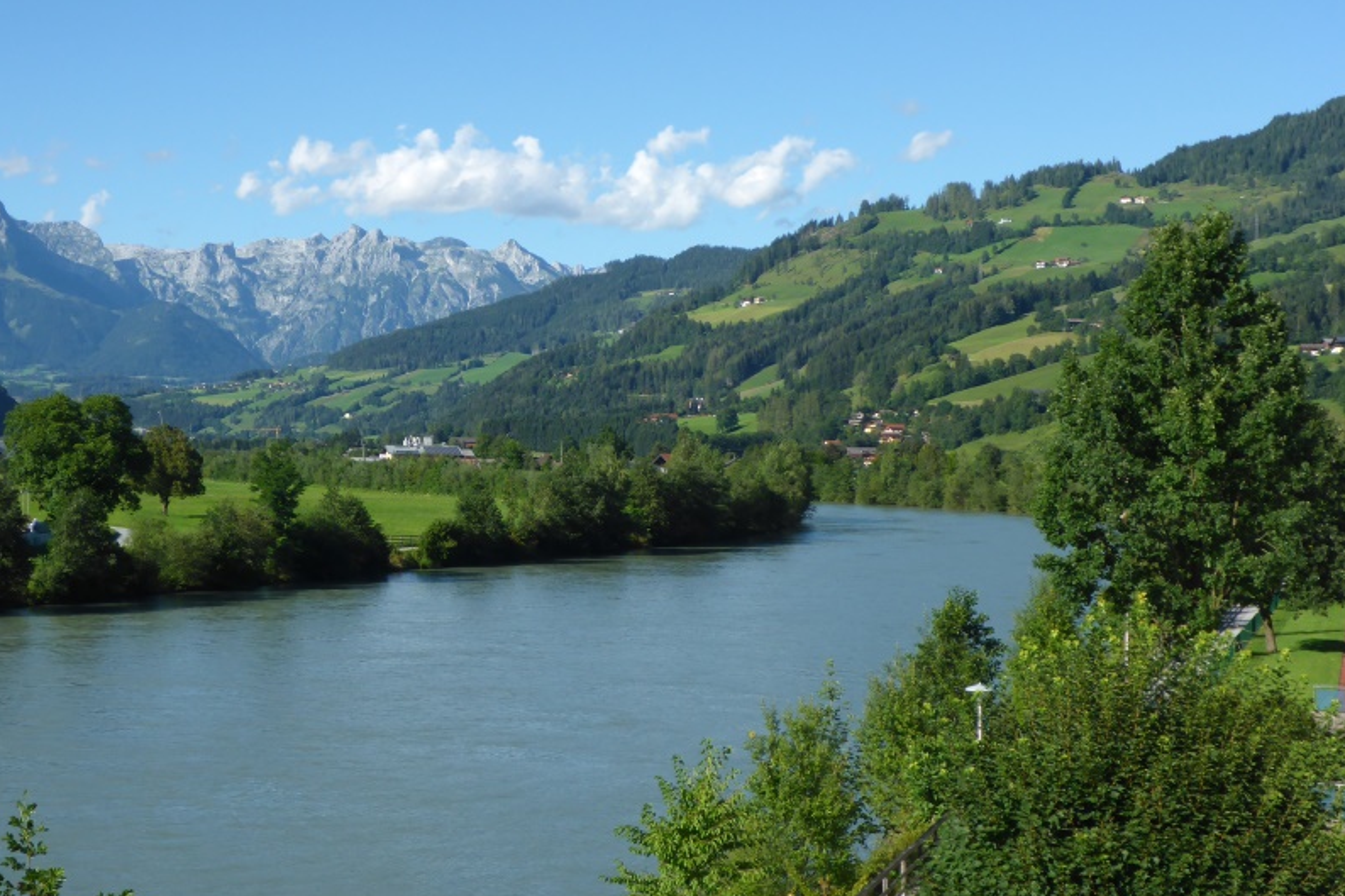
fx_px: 2054
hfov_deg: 36.0
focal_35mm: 55
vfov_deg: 24.5
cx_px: 484
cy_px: 342
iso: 100
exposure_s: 1/500
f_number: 4.2
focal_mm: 7.4
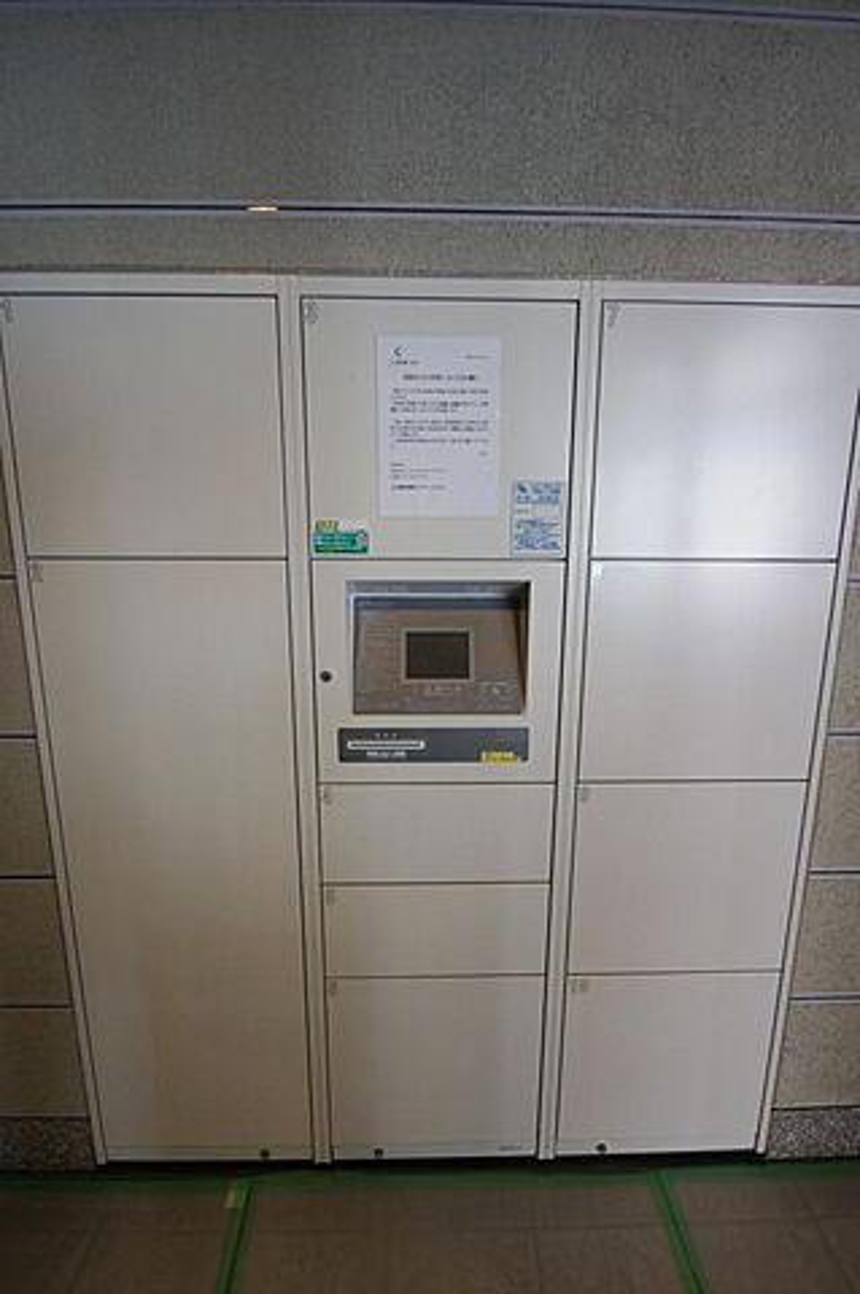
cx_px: 430
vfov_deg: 90.1
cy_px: 647
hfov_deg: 67.3
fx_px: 646
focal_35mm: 18
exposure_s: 1/30
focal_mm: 12
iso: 400
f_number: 4
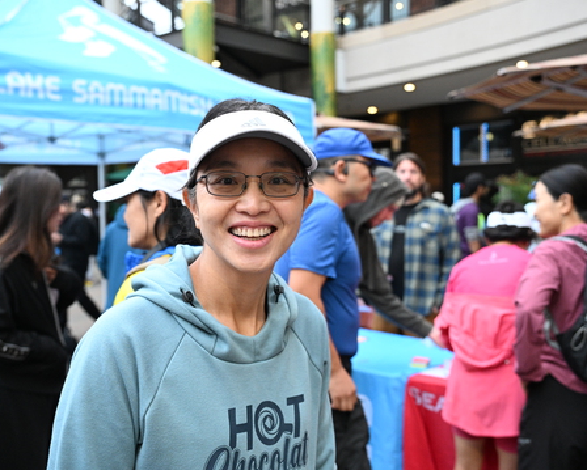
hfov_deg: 47.9
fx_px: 661
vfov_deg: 39.2
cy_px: 238
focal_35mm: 38
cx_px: 288
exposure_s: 1/400
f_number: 4
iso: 3200
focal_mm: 33
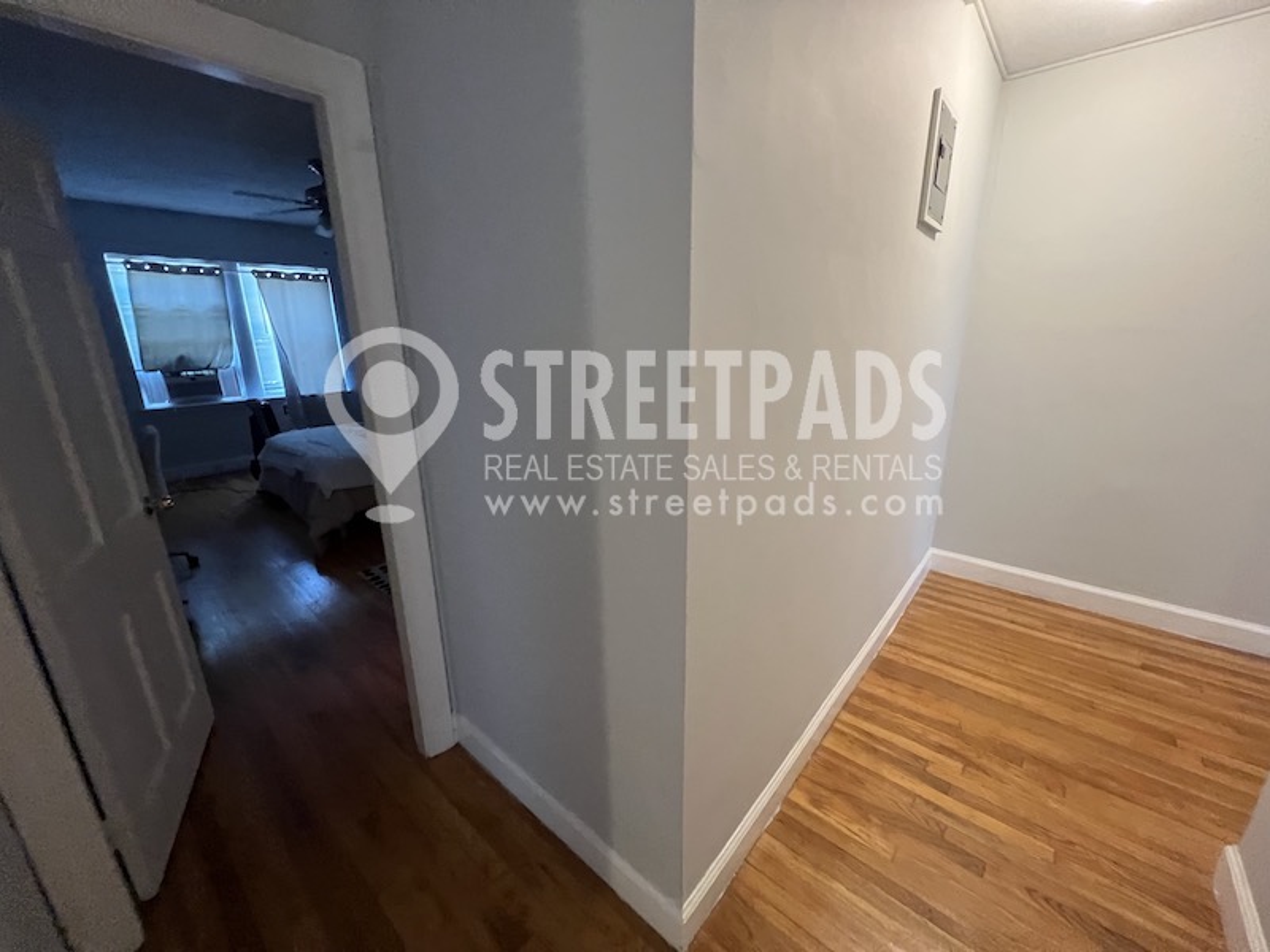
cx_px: 635
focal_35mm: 13
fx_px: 477
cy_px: 476
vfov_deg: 89.9
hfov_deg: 106.2
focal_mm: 1.57
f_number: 1.8
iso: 640
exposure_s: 1/60
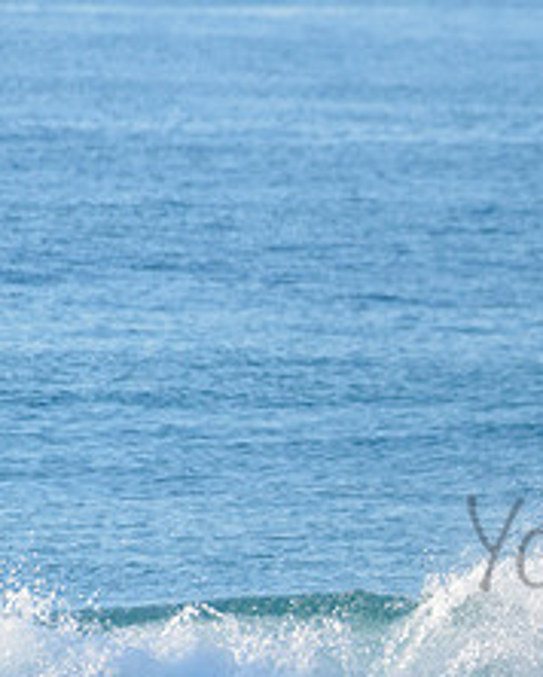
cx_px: 781
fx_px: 24615
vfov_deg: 1.6
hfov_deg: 1.3
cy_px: 517
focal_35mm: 1227
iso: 400
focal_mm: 500
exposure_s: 1/2000
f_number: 5.6
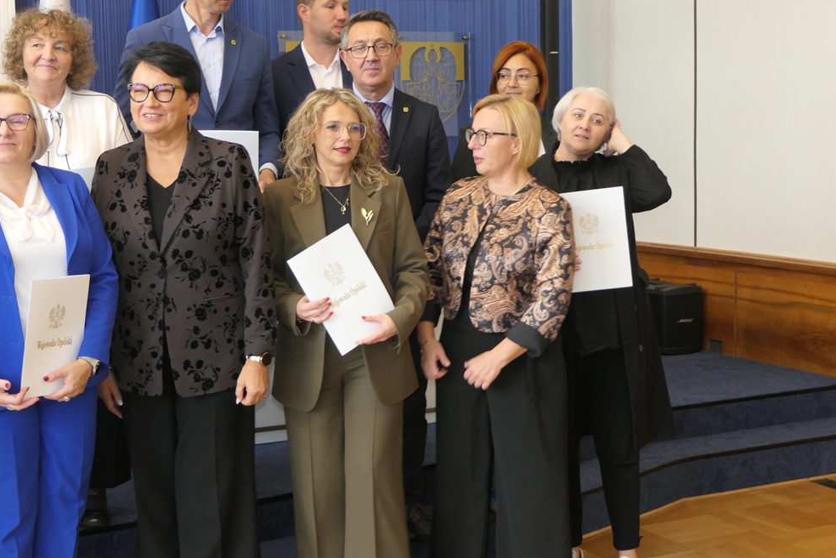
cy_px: 282
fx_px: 1416
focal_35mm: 61
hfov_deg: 32.9
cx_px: 416
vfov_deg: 22.3
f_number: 3.7
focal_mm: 22
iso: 800
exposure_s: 1/60
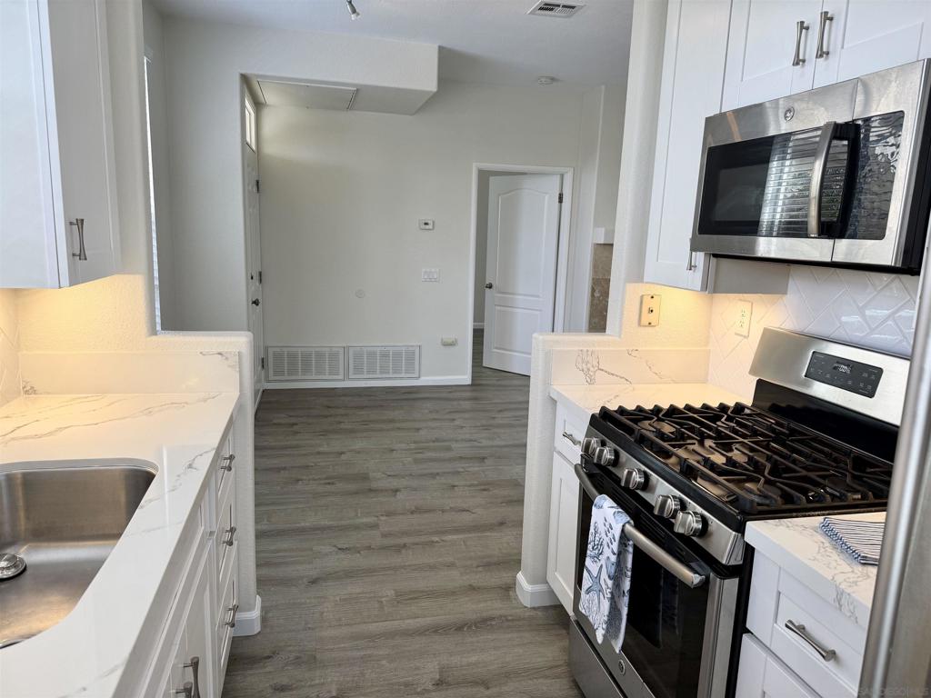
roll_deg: -2.3
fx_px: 645
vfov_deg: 56.8
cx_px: 466
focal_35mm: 24
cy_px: 349
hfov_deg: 71.6
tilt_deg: -10.8
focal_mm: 6.76
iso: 64
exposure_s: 1/192
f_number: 1.78
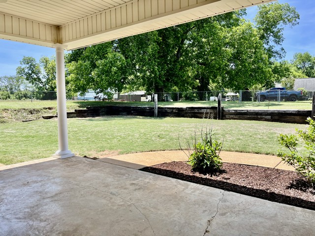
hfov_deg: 67.3
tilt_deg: -3.4
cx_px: 158
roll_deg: +0.3
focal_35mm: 26
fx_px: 237
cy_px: 118
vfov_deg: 53.1
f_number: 1.6
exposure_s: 1/1441
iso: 50
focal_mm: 5.1
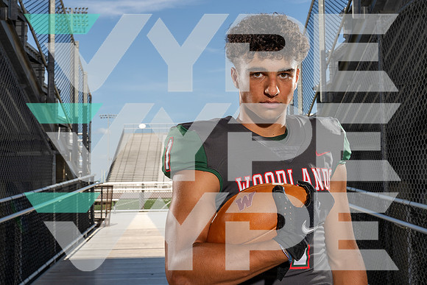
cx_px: 214
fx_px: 546
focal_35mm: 46
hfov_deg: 42.7
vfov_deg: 29.3
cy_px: 142
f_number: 11
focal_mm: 46
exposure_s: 1/250
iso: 160
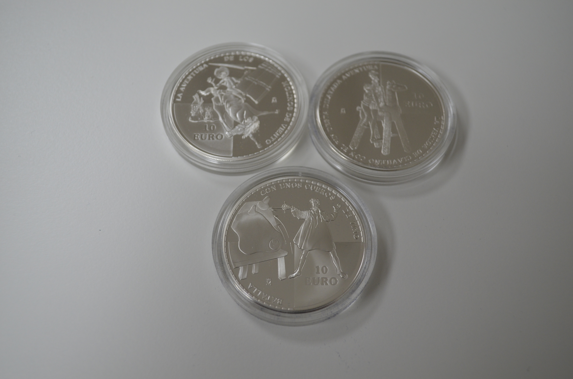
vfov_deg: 34.1
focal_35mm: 39
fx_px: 619
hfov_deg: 49.6
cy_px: 190
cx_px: 286
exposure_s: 1/100
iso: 400
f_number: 5
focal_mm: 26
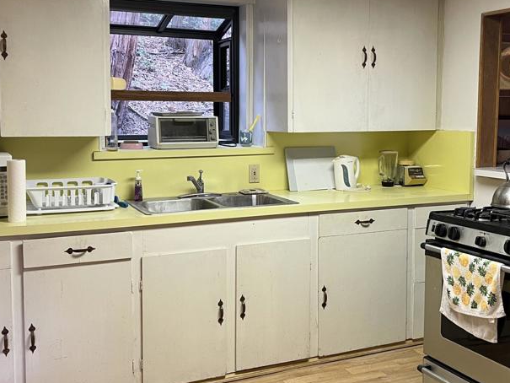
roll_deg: +0.3
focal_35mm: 44
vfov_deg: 32.9
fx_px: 648
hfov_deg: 42.9
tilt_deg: -4.4
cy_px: 170
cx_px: 283
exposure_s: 1/60
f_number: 1.5
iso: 80
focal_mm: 5.7
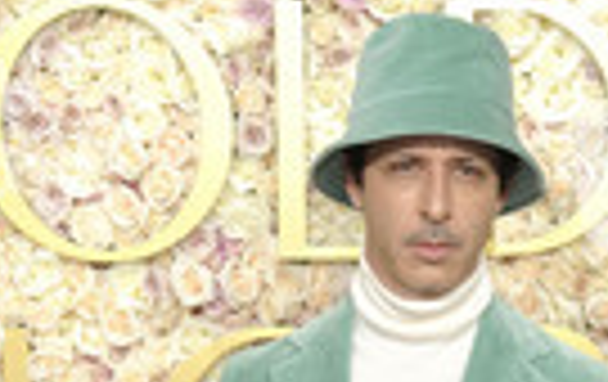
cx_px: 390
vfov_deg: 6.4
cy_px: 822
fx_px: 3304
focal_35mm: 199
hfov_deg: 10.5
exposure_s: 1/250
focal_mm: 66
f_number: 13
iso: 1000
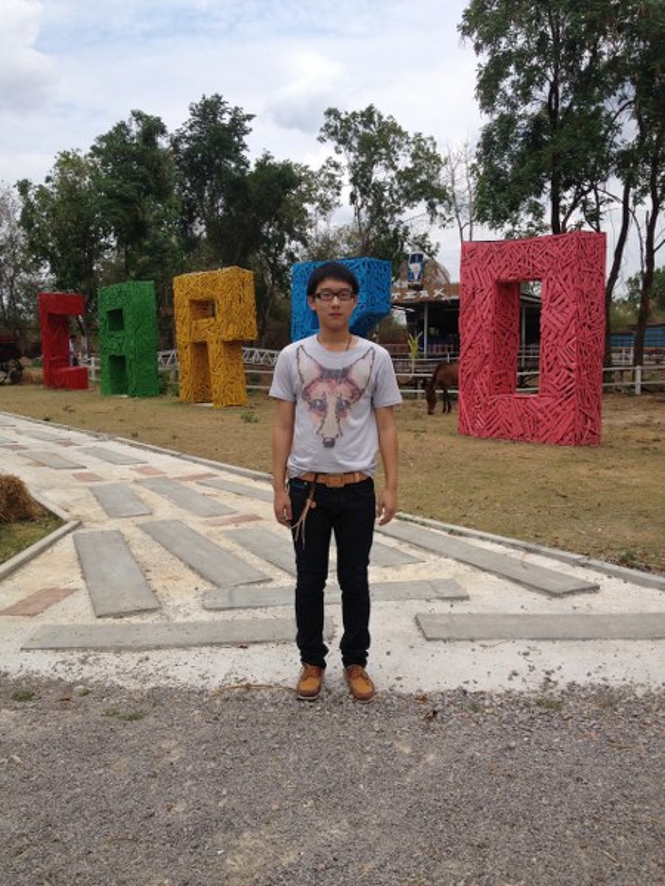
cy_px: 443
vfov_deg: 52.6
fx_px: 897
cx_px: 332
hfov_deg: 40.7
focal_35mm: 35
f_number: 2.4
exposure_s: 1/2045
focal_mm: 4.28
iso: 64
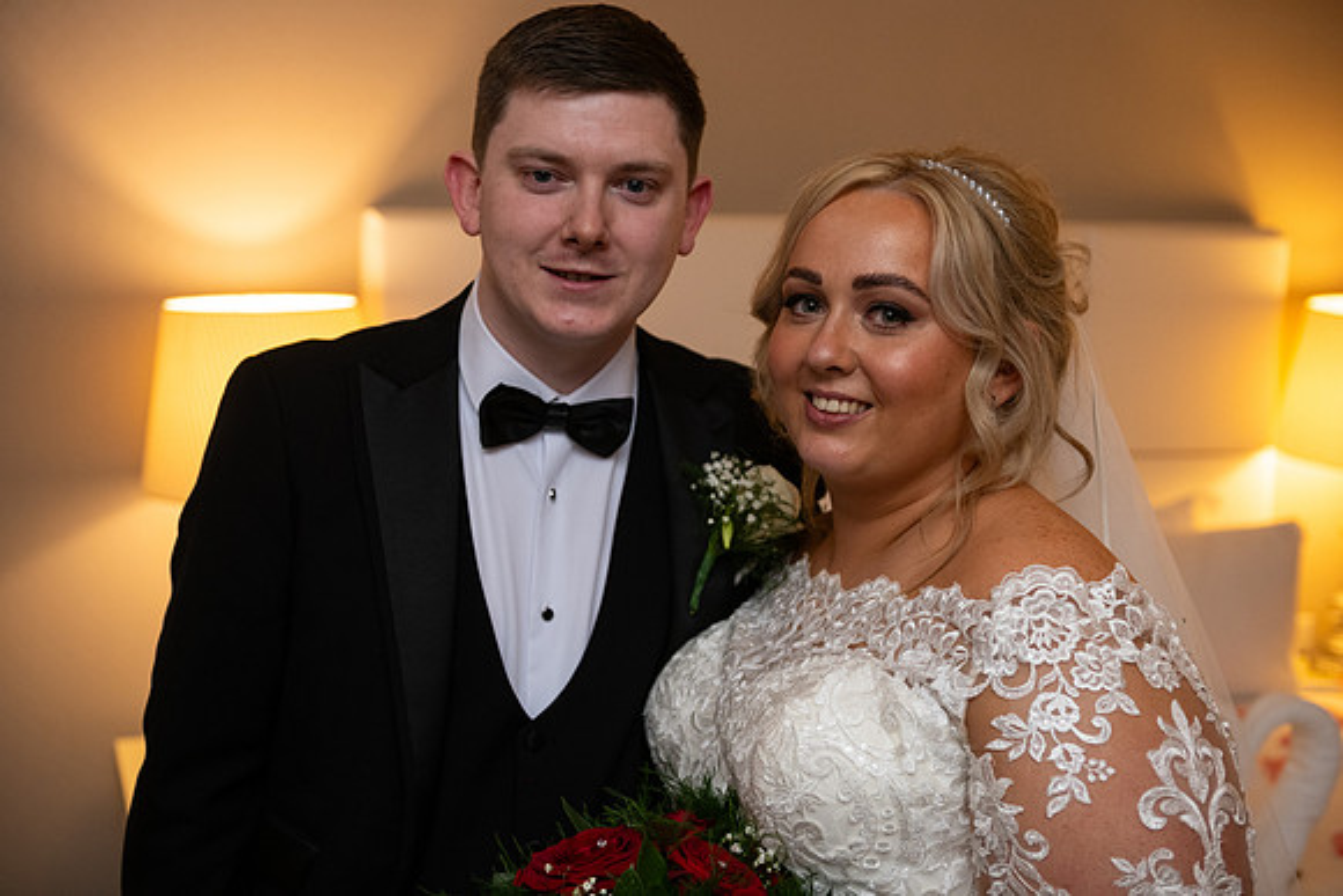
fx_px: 1791
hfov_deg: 41.1
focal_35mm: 48
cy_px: 448
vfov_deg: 28.1
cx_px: 672
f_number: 3.5
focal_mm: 48
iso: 800
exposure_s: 1/160
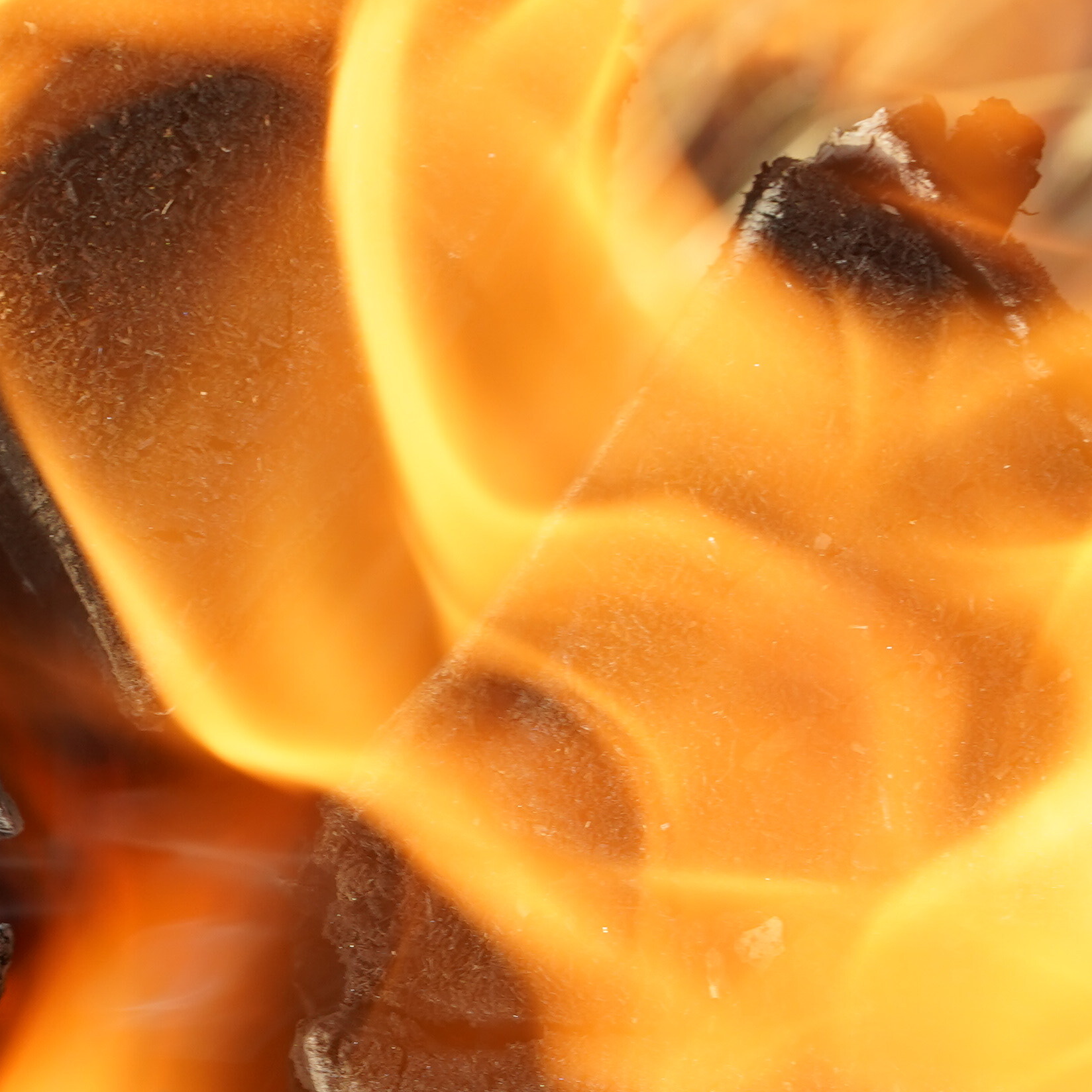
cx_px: 223
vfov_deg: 6.6
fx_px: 9387
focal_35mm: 263
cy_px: 997
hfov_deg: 6.7
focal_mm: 85
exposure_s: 1/100
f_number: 10
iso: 320
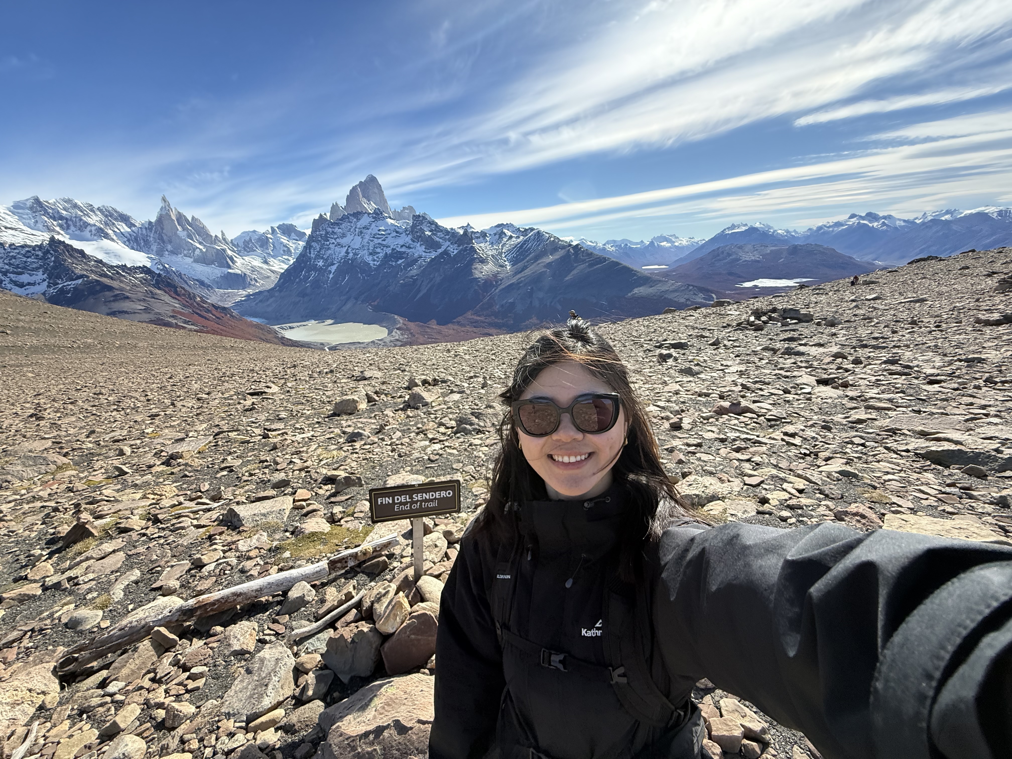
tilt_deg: -17.1
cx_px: 506
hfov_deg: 102.1
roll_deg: +2.6
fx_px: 409
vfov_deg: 85.7
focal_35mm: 14
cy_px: 380
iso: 64
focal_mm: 2.22
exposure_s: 1/1698
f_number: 2.2
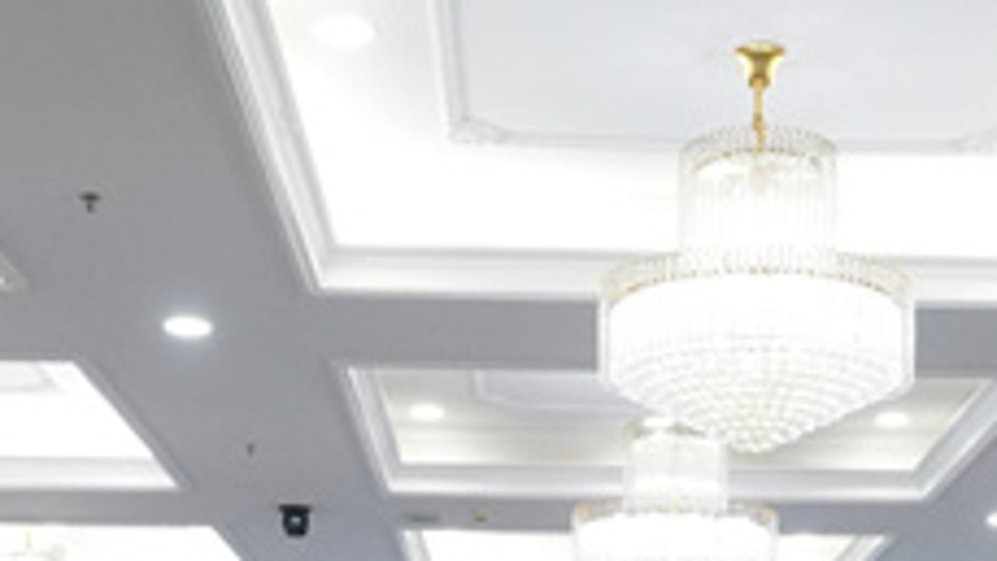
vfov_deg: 12.3
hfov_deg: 24.1
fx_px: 2327
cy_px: 1089
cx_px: 644
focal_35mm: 88
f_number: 7.1
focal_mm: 16
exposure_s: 1/125
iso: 2500
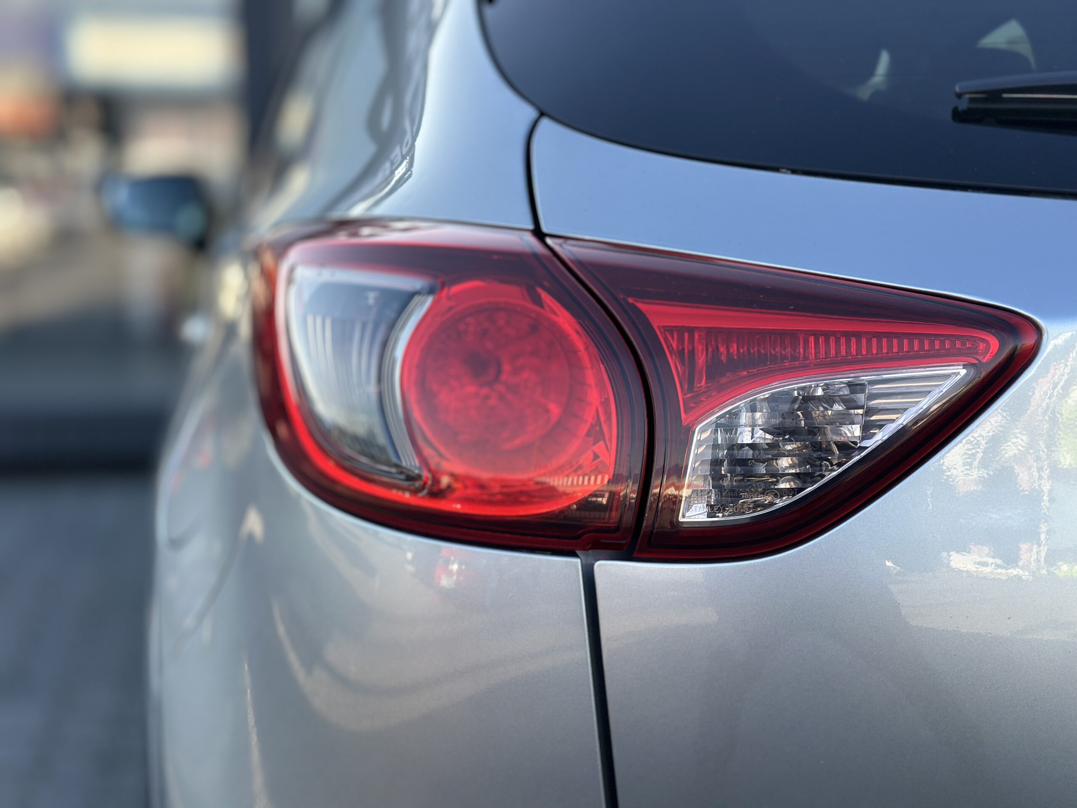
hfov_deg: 39.7
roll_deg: +0.0
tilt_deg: -7.9
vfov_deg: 30.3
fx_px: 1493
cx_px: 538
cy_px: 404
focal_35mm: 48
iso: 80
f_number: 1.78
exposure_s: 1/651
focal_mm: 6.86
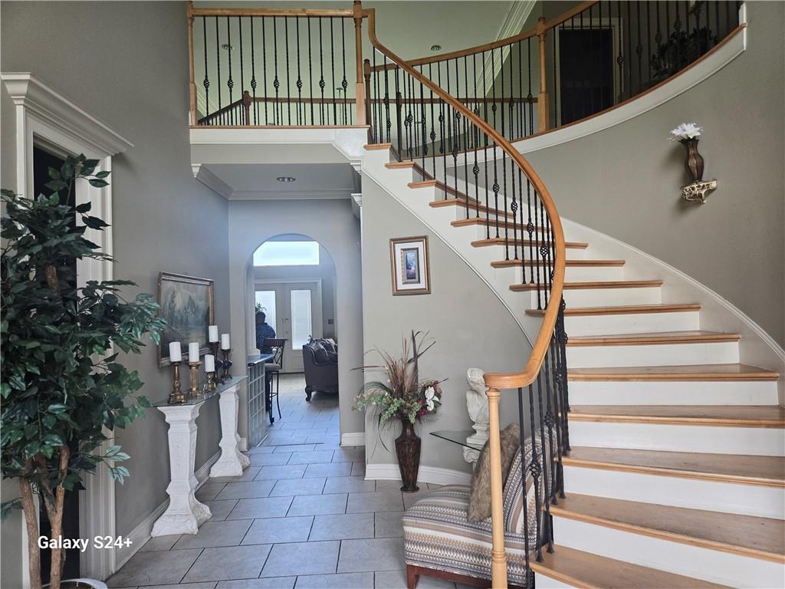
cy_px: 294
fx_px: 522
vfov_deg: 58.9
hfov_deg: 73.9
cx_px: 392
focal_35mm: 23
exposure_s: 1/180
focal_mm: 5.4
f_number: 1.8
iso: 160
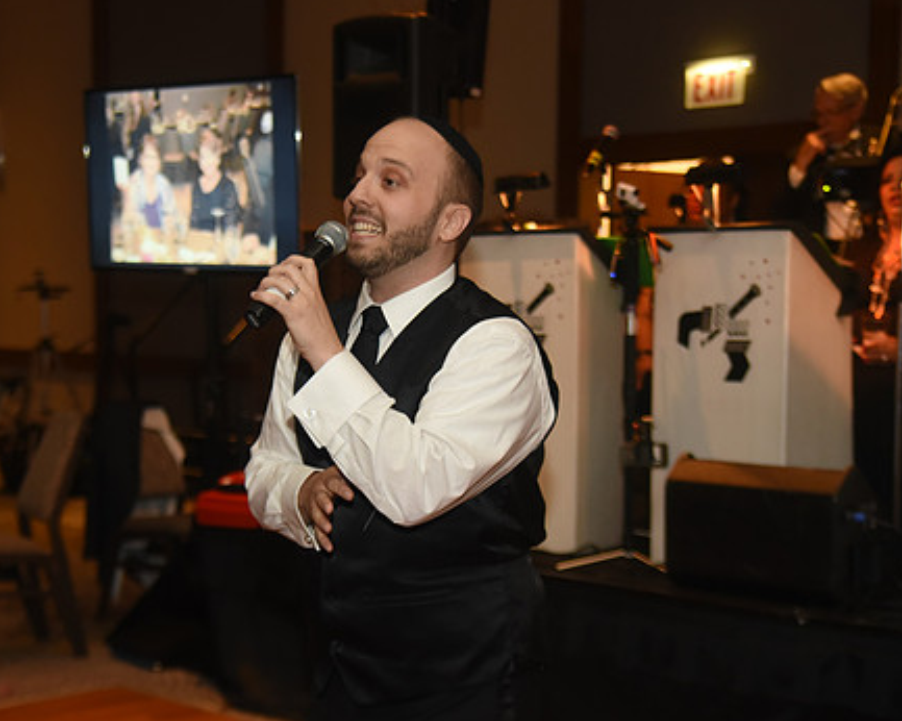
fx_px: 1948
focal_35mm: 73
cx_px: 331
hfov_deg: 26.0
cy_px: 362
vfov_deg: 21.0
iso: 3200
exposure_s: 1/80
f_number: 3.5
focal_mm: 58
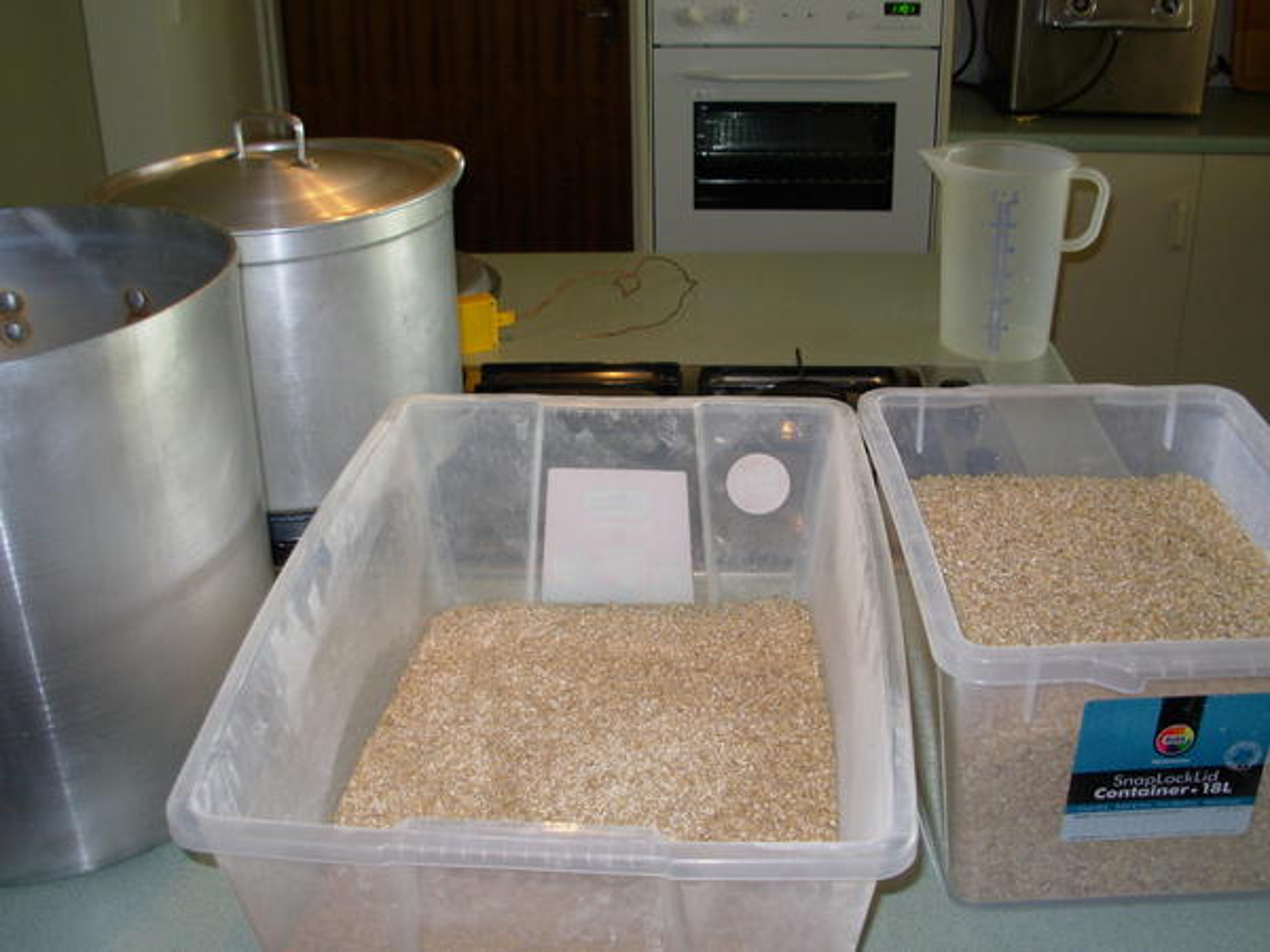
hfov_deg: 49.0
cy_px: 476
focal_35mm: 38
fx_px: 1394
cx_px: 635
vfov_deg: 37.7
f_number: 2.9
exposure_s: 1/32
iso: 50
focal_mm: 6.3
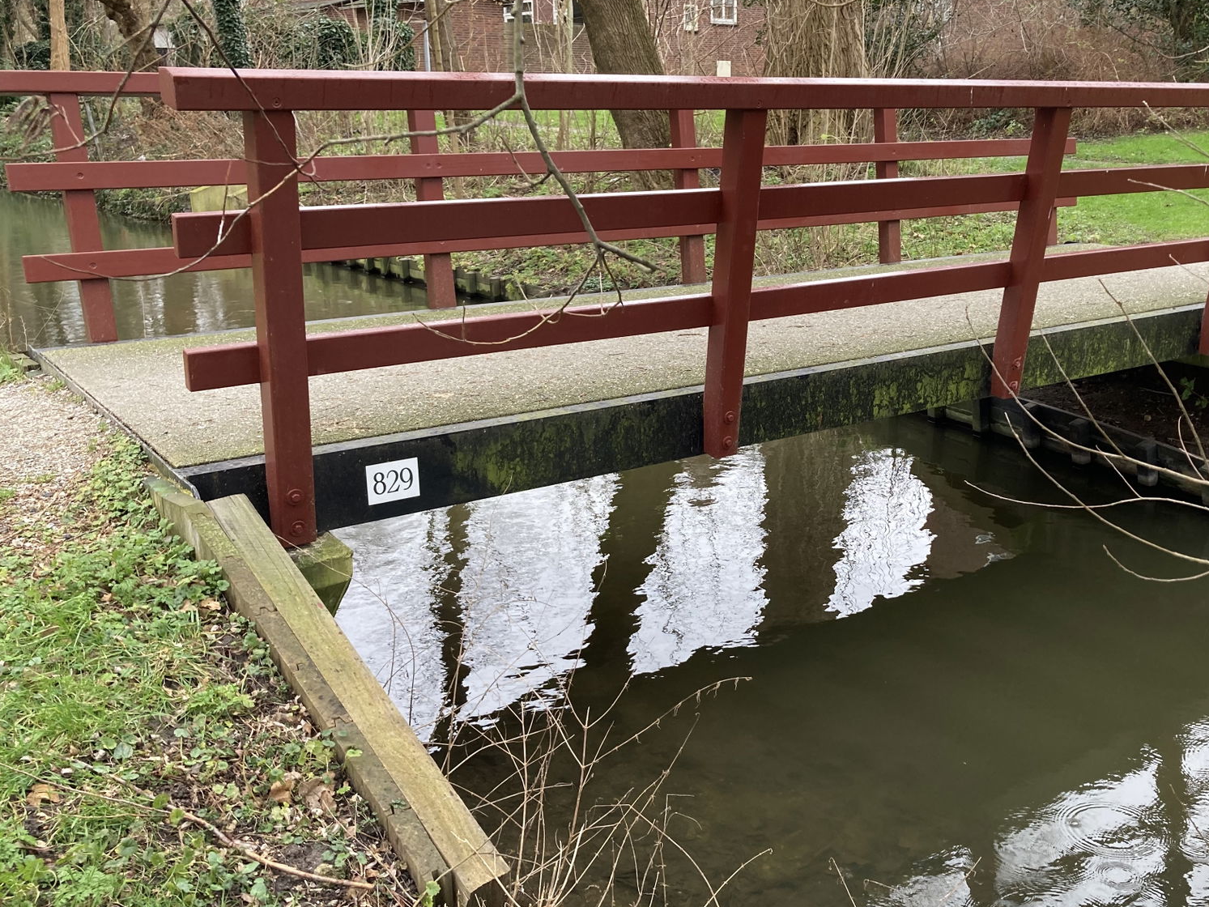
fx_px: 1257
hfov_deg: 50.7
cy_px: 467
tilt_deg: -17.2
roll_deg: -0.2
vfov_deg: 39.7
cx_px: 771
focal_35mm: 36
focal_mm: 3.99
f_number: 1.8
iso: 64
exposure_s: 1/121
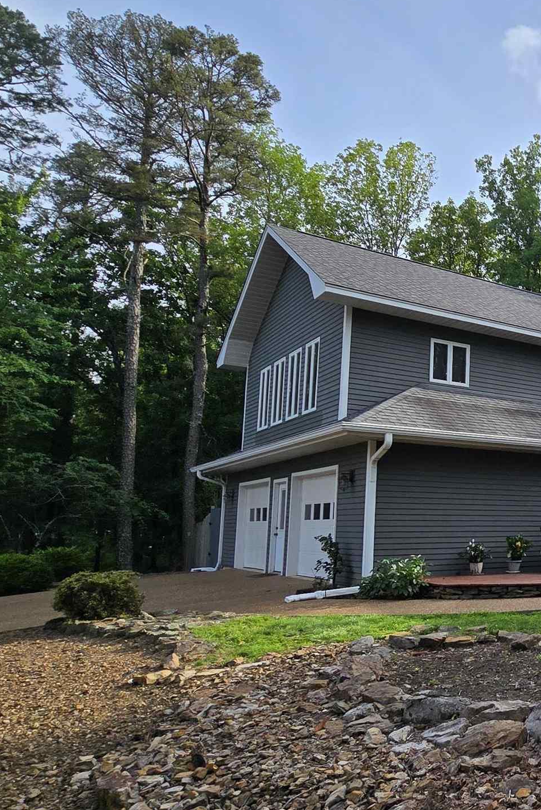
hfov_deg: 33.8
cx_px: 687
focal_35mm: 29
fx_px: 653
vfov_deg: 63.4
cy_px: 454
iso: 50
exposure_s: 1/1654
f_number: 2.2
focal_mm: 2.2
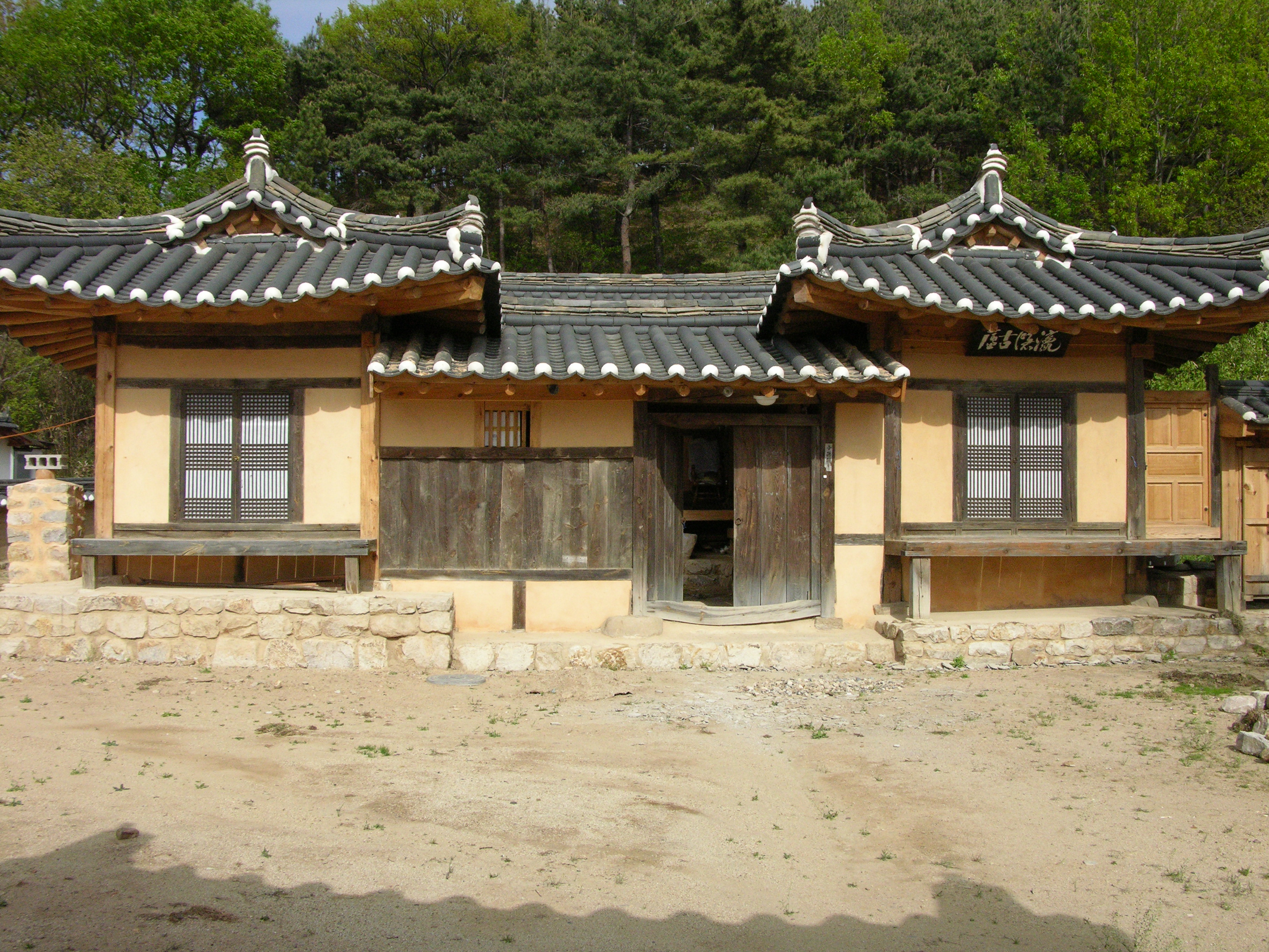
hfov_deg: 52.6
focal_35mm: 35
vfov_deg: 40.7
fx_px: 1283
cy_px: 476
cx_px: 634
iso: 200
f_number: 6.3
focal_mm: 8.9
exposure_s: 1/1024
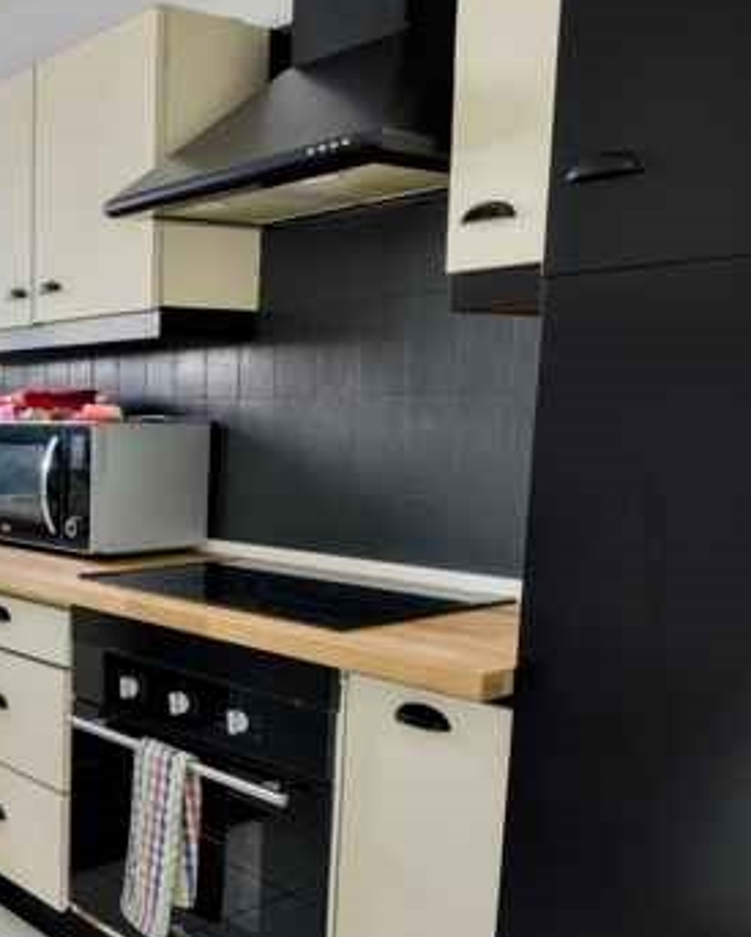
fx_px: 971
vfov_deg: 51.4
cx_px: -164
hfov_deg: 33.7
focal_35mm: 35
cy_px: 523
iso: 800
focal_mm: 16
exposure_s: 1/320
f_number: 8
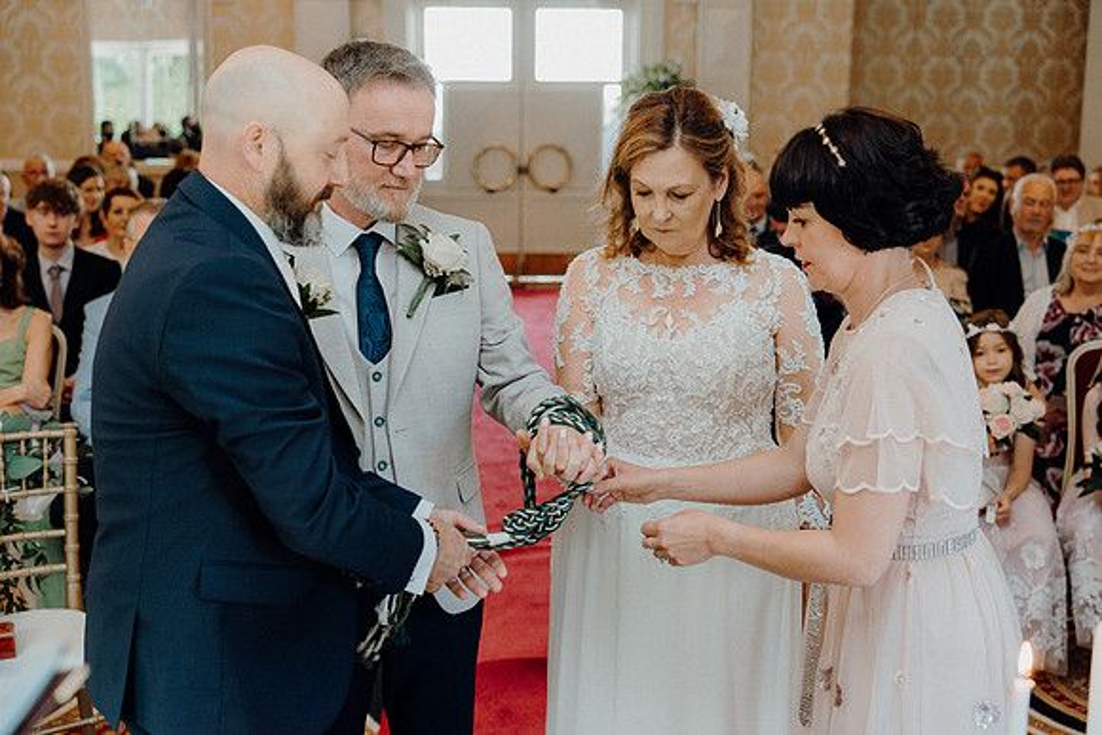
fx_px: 1439
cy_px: 368
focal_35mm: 47
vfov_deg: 28.7
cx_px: 551
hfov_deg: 41.9
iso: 2500
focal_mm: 47
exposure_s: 1/160
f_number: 3.5
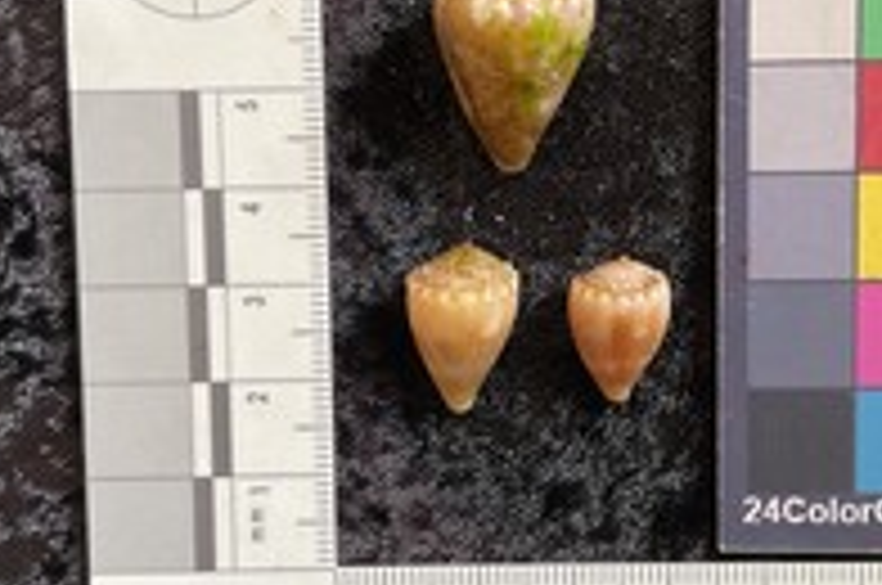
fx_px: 1321
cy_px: 290
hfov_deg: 36.6
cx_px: 572
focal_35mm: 54
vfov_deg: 25.0
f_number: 1.8
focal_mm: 3
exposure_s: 1/50
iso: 40
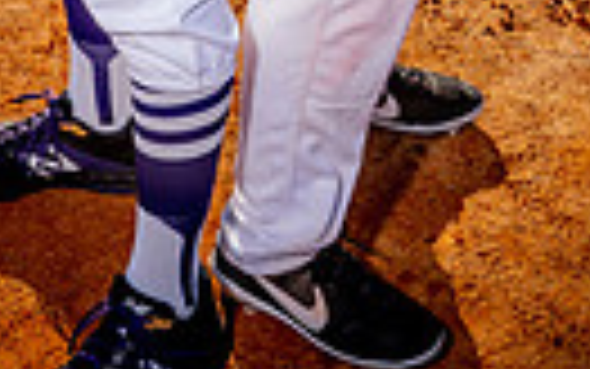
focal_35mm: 126
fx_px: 2027
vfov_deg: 9.3
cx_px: 198
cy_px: -513
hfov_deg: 16.5
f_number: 13
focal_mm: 36
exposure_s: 1/125
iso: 200
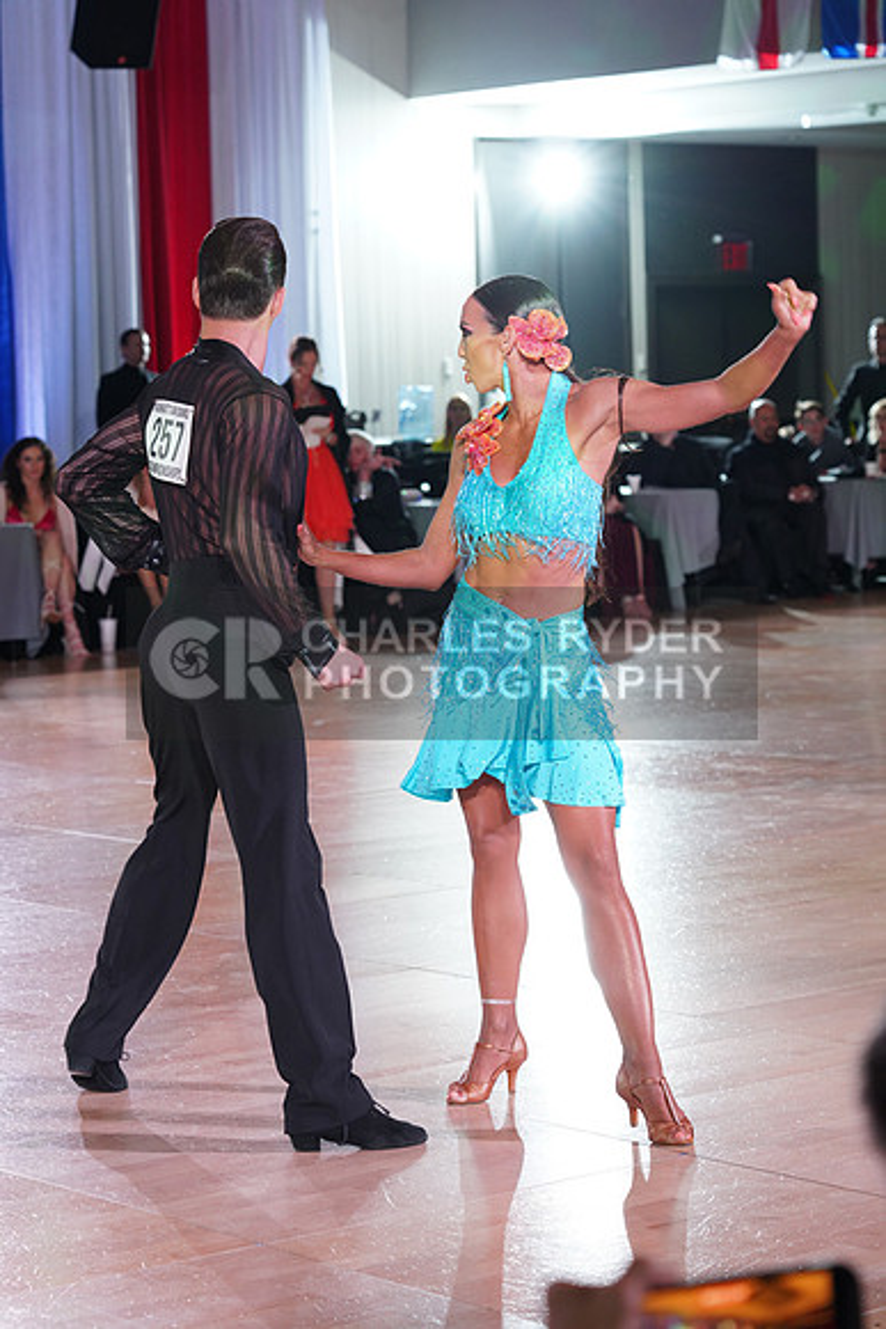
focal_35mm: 93
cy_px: 664
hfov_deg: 14.7
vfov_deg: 21.9
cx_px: 443
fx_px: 3431
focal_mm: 93
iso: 1600
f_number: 5.6
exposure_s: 1/160
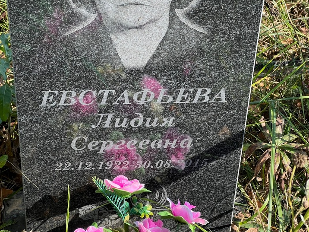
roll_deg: -2.1
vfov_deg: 17.2
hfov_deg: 22.8
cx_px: 143
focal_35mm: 86
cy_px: 113
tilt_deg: -37.3
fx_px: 768
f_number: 2.8
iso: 32
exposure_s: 1/268
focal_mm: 9
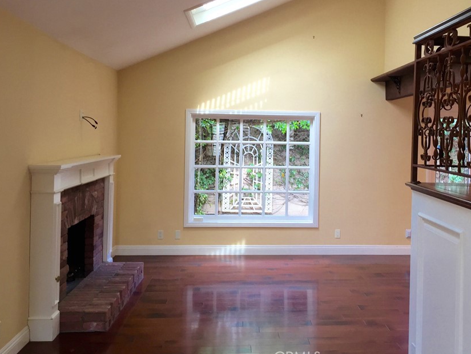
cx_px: 276
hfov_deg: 51.1
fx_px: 490
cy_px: 145
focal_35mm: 36
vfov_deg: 39.5
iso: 50
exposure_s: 1/30
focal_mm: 4.15
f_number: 2.2
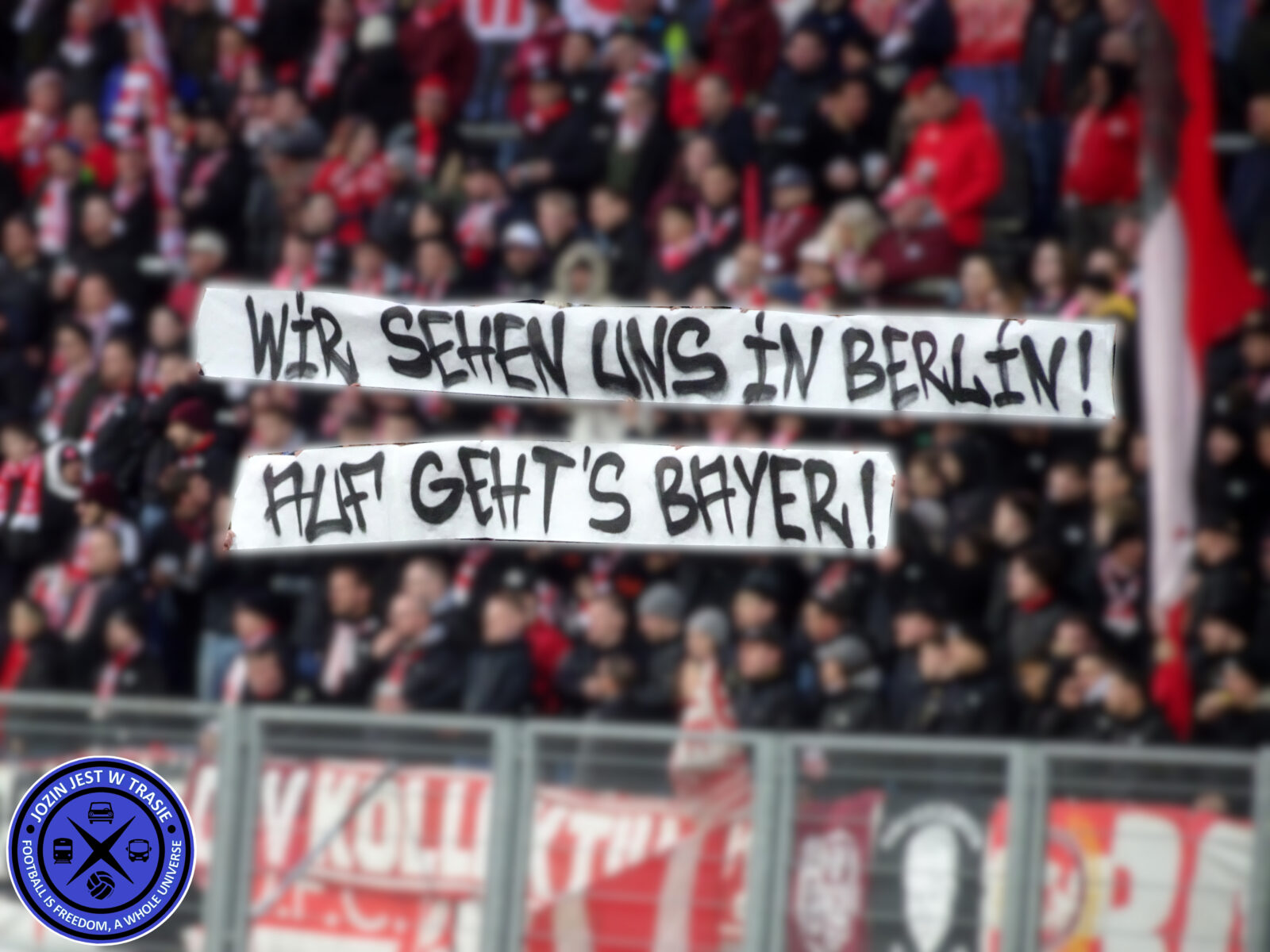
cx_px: 635
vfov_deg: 4.1
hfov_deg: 5.4
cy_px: 476
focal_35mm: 366
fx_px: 13428
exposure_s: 1/20
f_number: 6.3
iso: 800
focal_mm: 62.47
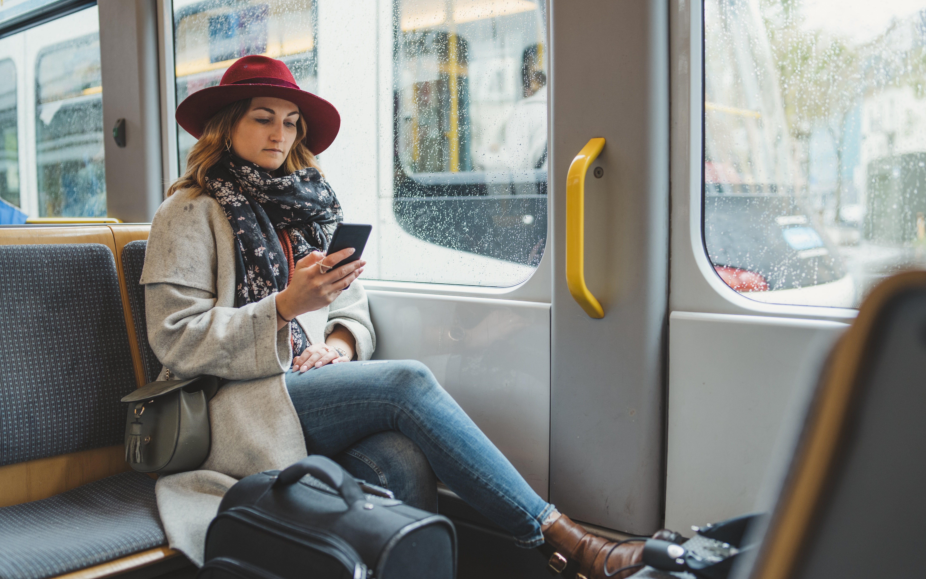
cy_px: 298
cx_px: 466
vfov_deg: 35.3
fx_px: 909
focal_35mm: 36
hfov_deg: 54.0
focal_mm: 35
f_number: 2.2
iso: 320
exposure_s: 1/160
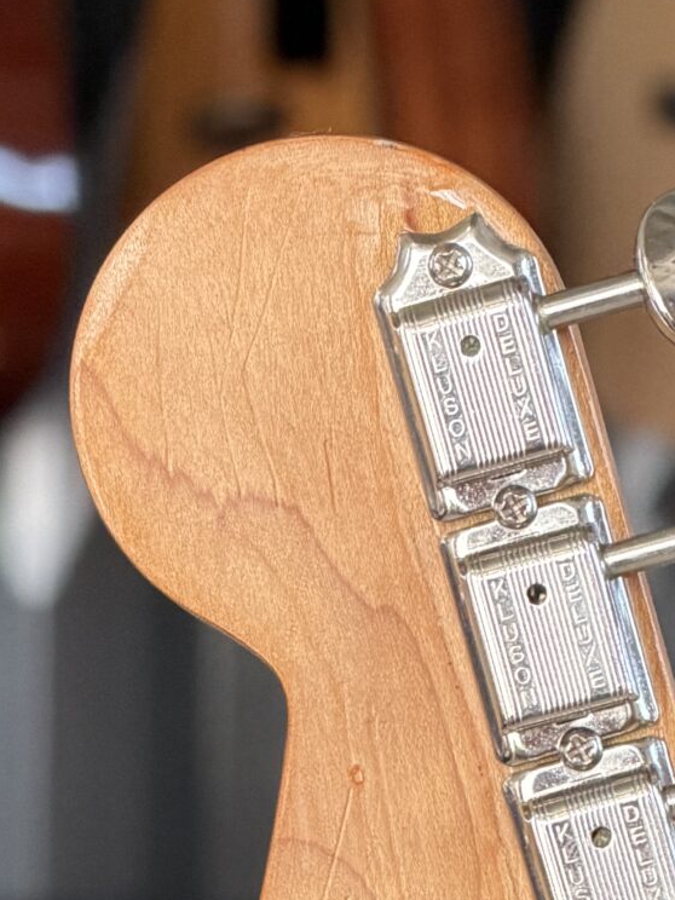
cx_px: 541
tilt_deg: -7.3
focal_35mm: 344
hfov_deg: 4.3
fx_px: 8944
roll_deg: -1.6
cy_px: 1476
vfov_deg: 5.7
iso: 200
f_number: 2.8
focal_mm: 16.89
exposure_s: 1/121
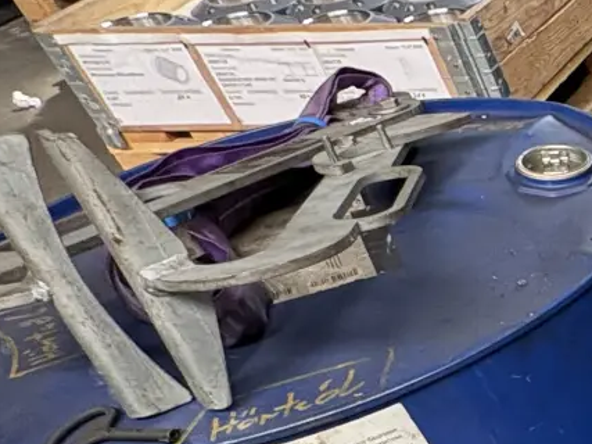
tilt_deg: -42.1
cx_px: 1147
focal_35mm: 63
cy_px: 448
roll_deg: +3.3
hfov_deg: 19.5
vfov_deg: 22.4
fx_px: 1077
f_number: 2.2
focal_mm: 2.22
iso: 250
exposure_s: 1/72
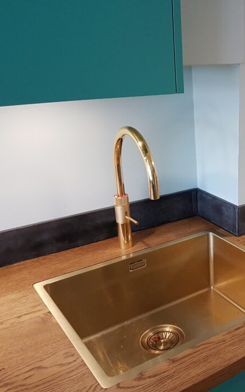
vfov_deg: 49.3
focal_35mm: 40
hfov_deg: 30.2
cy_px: 206
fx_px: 428
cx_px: 233
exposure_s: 1/50
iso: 160
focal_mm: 4.2
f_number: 1.7
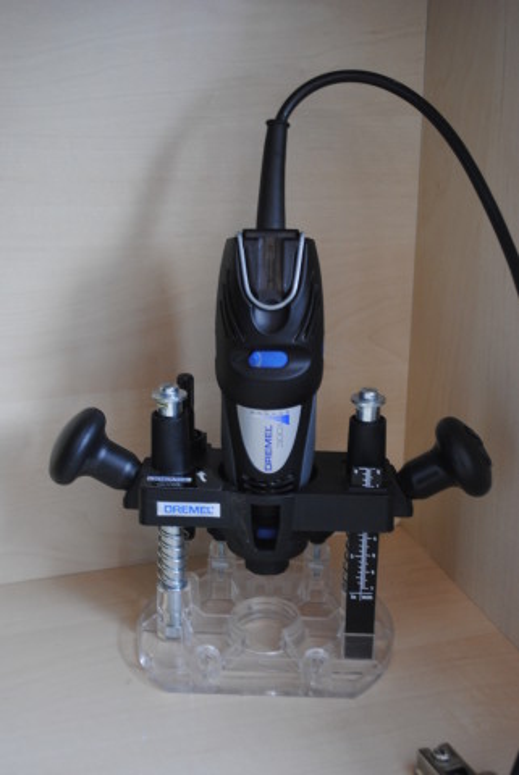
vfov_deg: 41.1
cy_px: 388
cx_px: 260
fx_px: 1036
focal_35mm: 48
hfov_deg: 28.1
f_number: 4.8
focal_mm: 32
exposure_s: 1/10
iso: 400
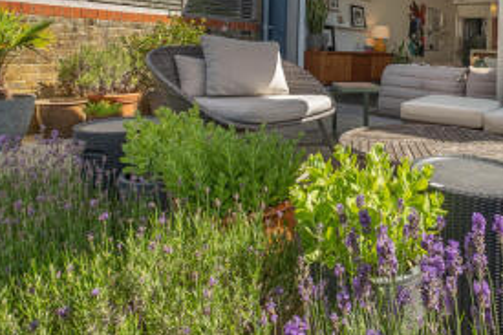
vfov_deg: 45.9
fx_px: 363
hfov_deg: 67.4
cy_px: 49
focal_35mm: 26
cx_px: 338
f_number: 7.1
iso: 400
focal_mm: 10
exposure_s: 1/320
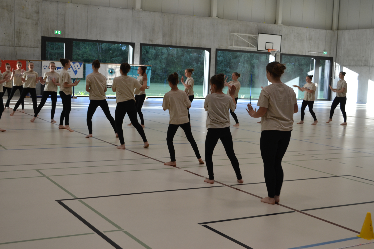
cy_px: 124
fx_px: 530
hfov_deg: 38.9
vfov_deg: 26.5
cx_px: 187
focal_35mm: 51
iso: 400
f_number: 5.6
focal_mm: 34
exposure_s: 1/125
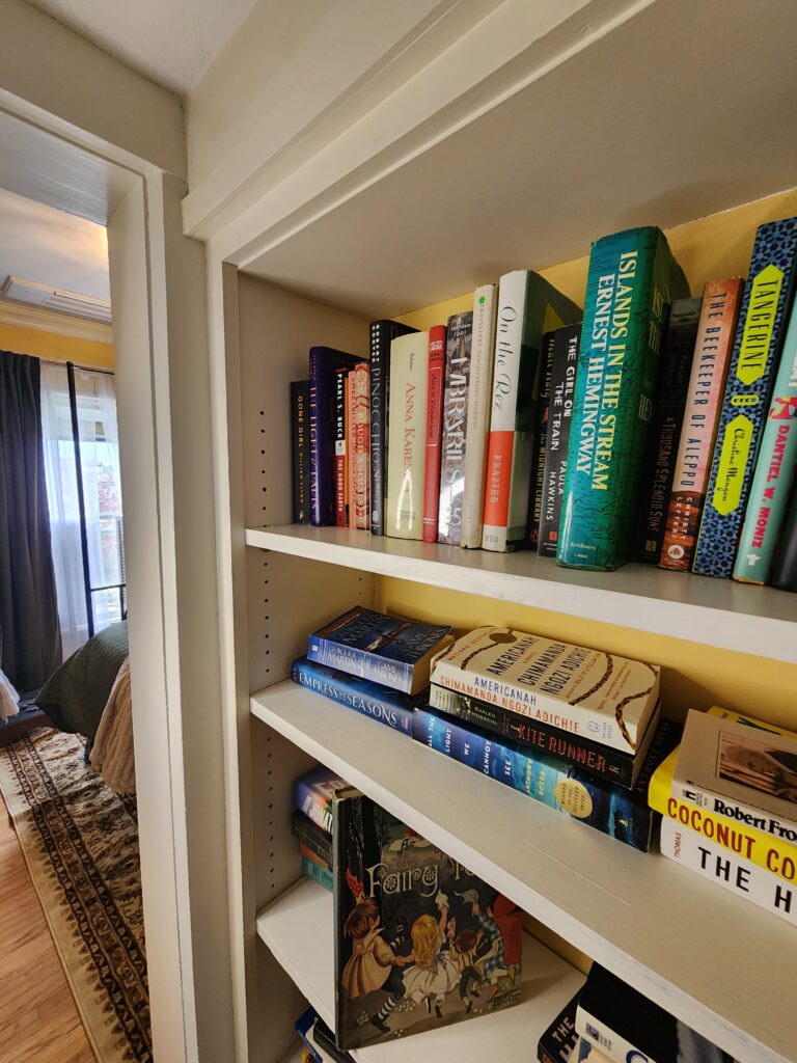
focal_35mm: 13
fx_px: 399
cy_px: 532
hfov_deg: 89.9
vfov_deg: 106.2
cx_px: 398
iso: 320
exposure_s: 1/60
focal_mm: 2.2
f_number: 2.2
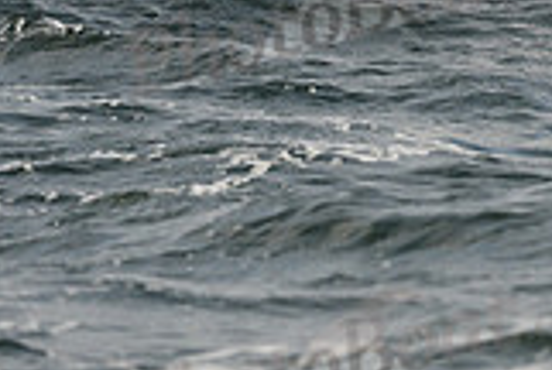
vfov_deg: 1.6
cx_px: 789
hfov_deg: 2.4
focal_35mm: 863
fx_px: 13257
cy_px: -218
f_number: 6.3
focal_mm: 240
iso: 320
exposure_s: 1/1600
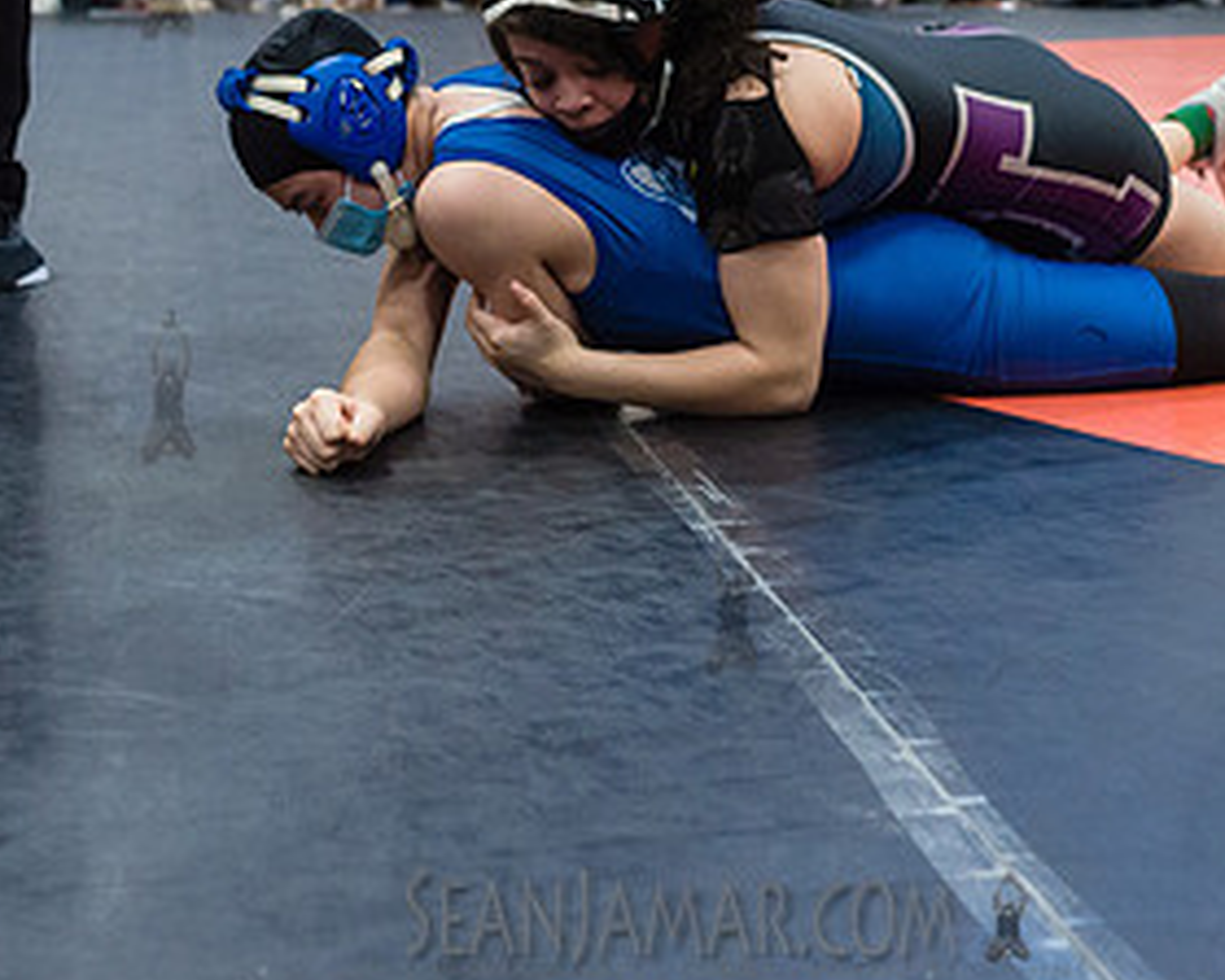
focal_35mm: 72
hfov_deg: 26.4
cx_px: 731
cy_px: 173
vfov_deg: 21.0
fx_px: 2610
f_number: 3.5
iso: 4000
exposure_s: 1/400
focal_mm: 35
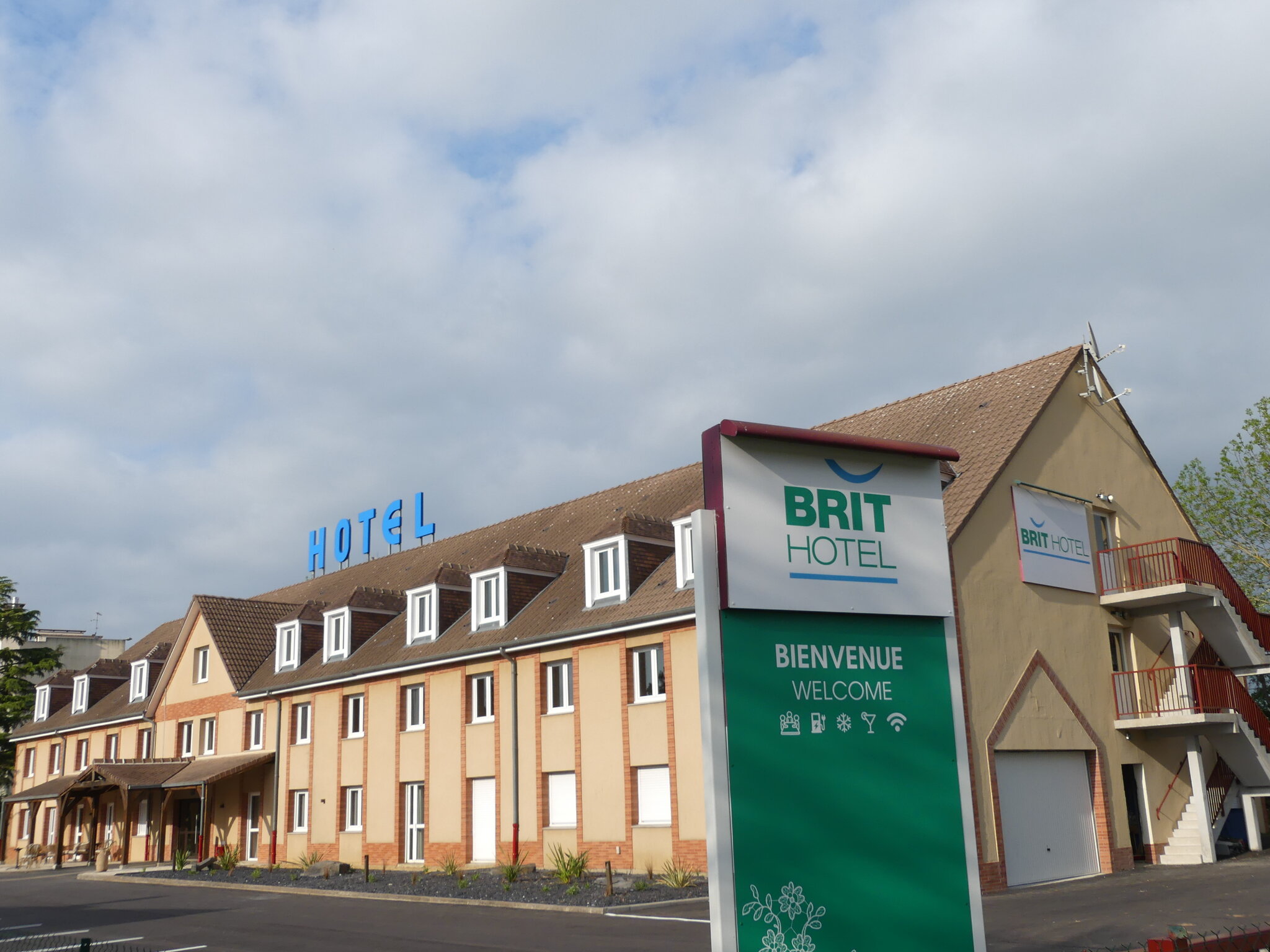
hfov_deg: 54.0
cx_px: 635
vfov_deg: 41.8
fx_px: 1247
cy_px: 476
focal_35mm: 34
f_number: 4
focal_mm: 6.2
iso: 100
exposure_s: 1/800
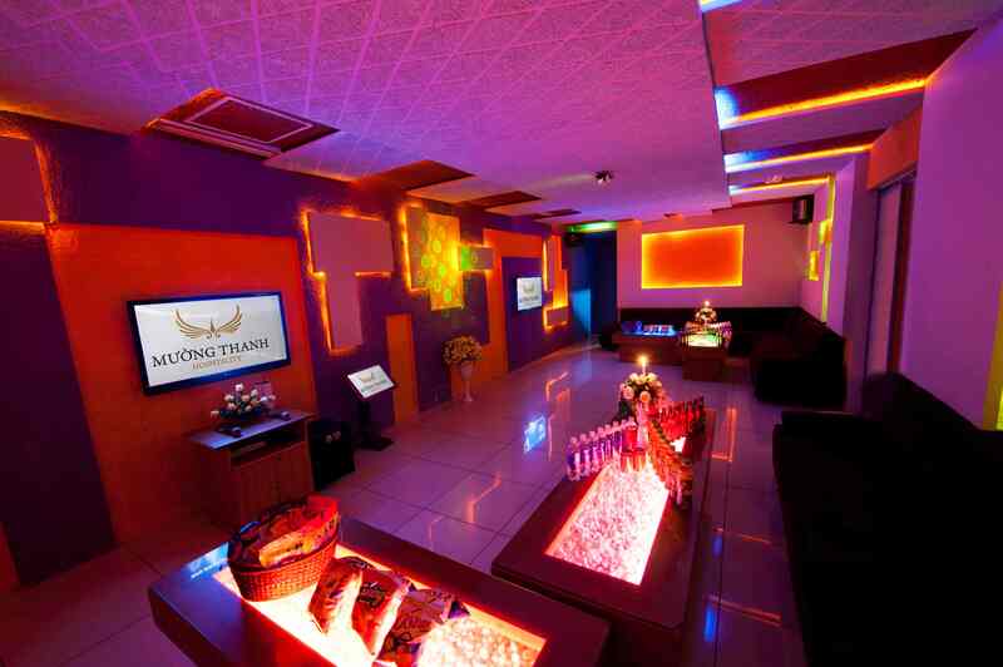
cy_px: 334
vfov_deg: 81.1
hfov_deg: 104.3
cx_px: 502
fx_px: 390
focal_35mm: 14
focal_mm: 14
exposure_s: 2
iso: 200
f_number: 7.1
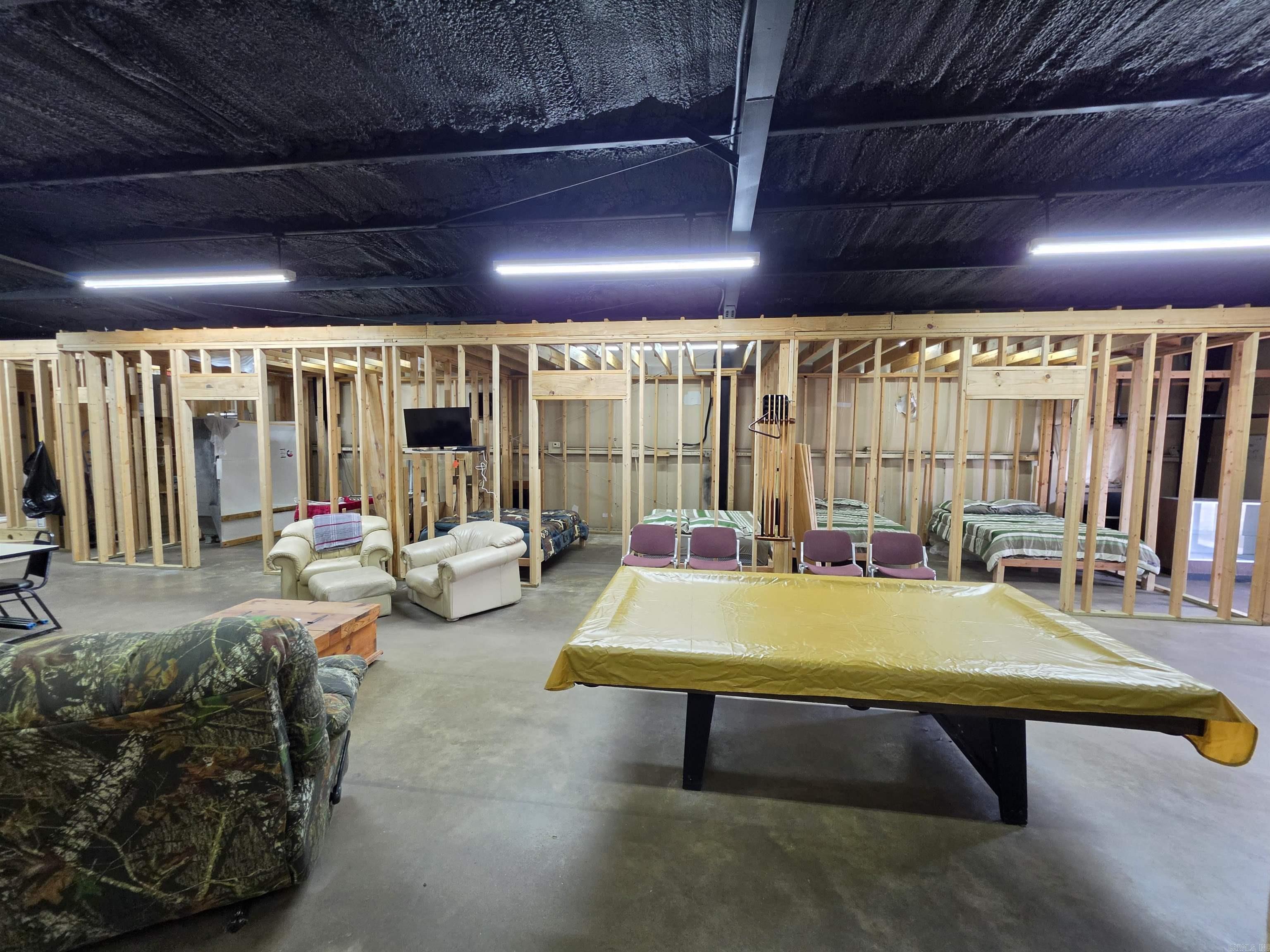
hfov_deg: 106.2
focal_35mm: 13
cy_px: 476
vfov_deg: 89.9
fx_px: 477
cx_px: 635
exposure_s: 1/60
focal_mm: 2.2
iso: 160
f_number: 1.9
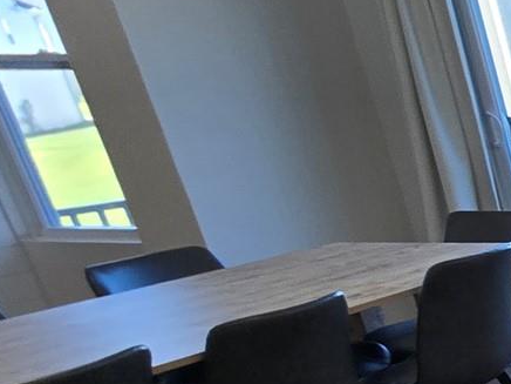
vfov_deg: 22.5
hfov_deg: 15.8
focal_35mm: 61
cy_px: 438
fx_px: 900
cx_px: 1192
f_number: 2.2
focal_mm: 2.2
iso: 80
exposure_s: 1/120
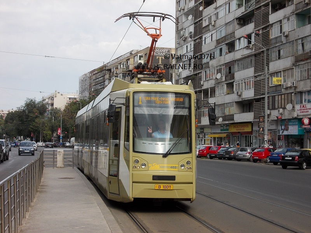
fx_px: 638
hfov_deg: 27.4
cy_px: 116
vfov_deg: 20.7
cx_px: 156
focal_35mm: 71
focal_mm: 10
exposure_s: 1/320
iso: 80
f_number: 4.3
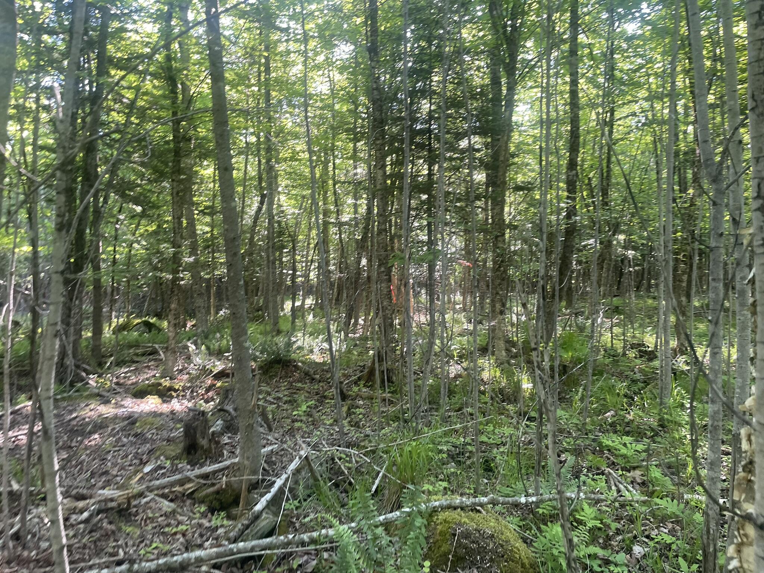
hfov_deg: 67.3
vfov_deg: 53.1
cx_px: 382
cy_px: 286
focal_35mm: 26
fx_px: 574
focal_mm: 4.2
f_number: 1.6
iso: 125
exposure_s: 1/113
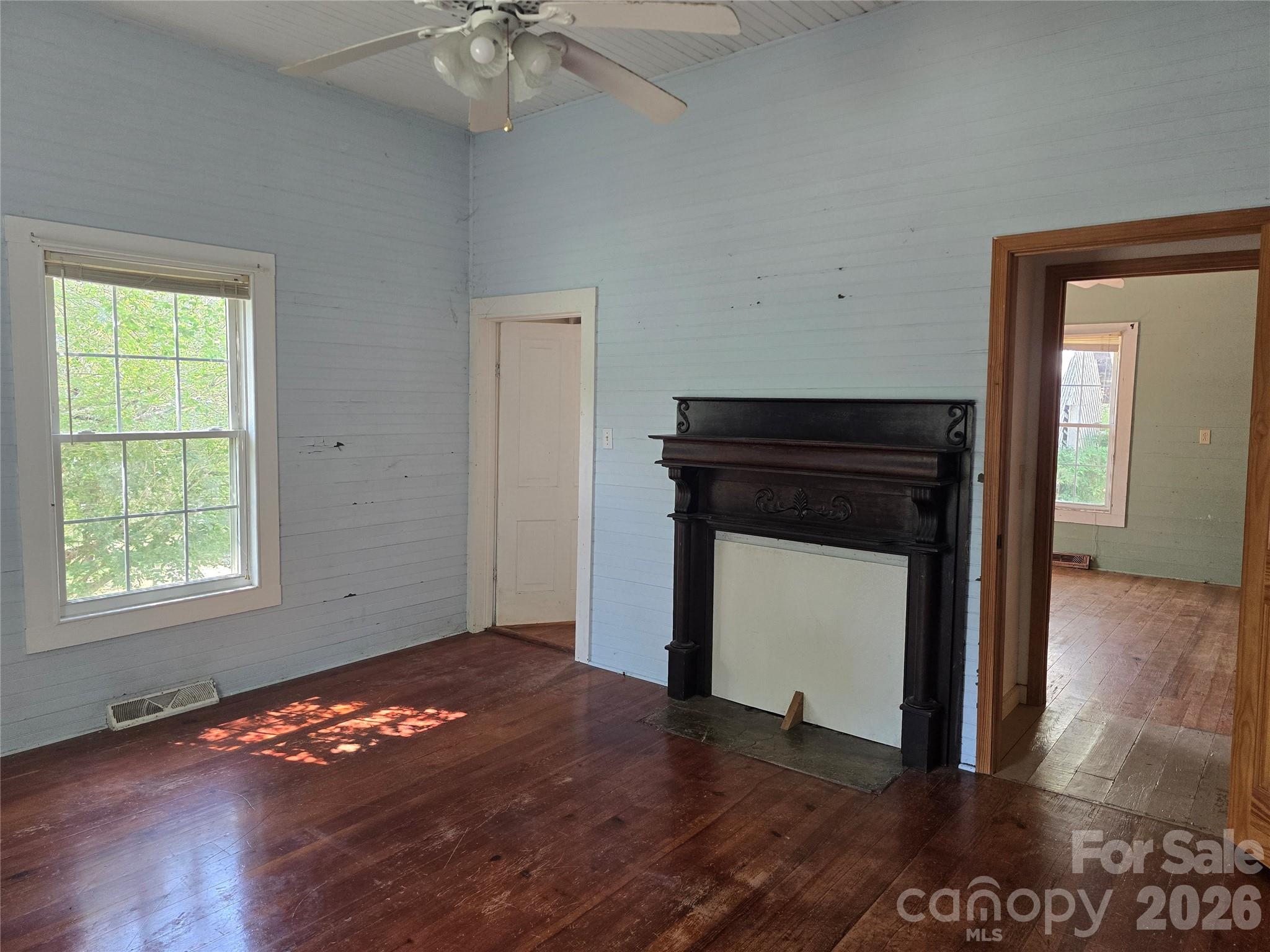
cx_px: 635
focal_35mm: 23
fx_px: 844
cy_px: 476
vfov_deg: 58.9
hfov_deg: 73.9
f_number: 1.7
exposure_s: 1/120
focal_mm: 6.3
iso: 250
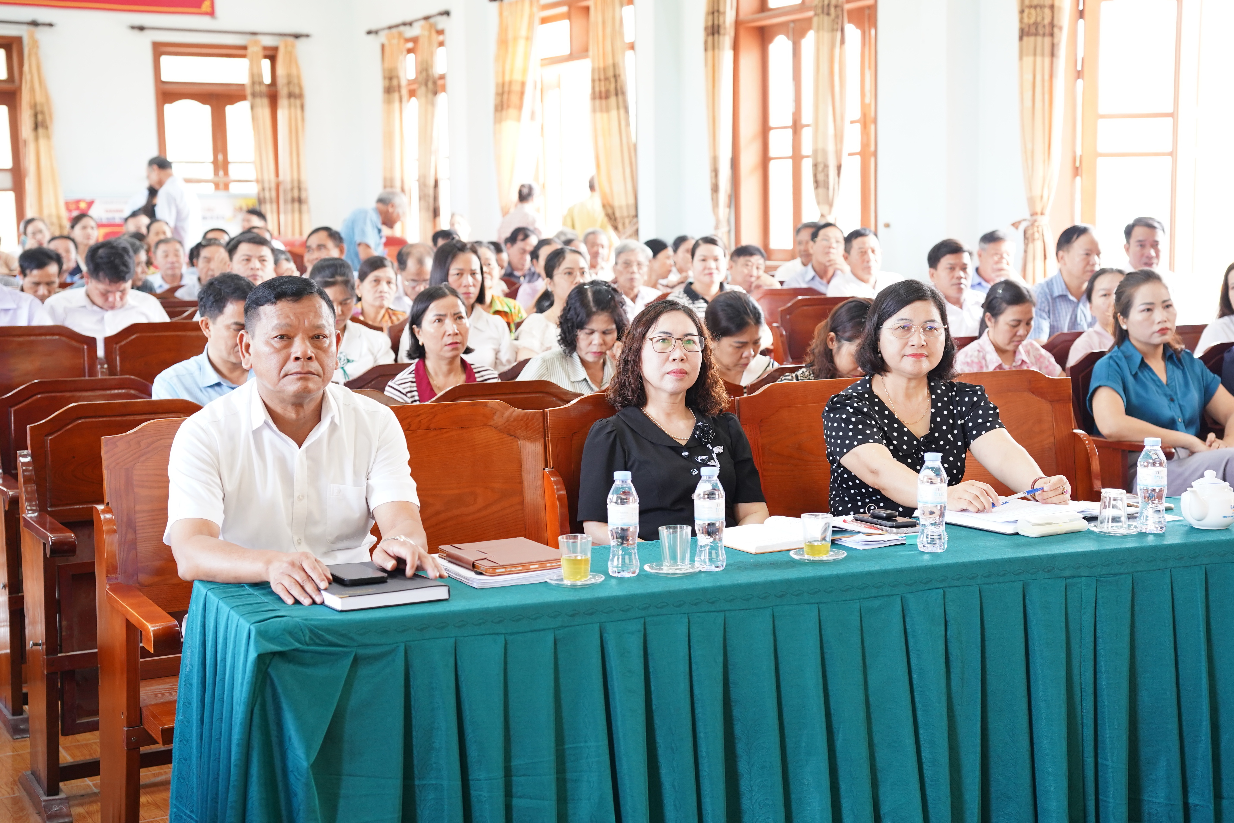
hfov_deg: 36.2
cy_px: 412
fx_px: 1885
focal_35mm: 55
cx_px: 617
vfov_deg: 24.6
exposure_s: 1/60
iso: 1250
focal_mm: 55
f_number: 4
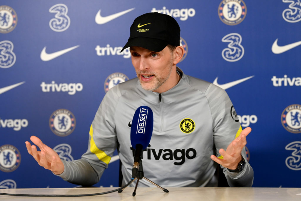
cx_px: 150
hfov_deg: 18.6
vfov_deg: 12.5
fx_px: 920
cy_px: 100
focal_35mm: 110
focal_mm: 110
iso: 2500
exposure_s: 1/400
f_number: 4
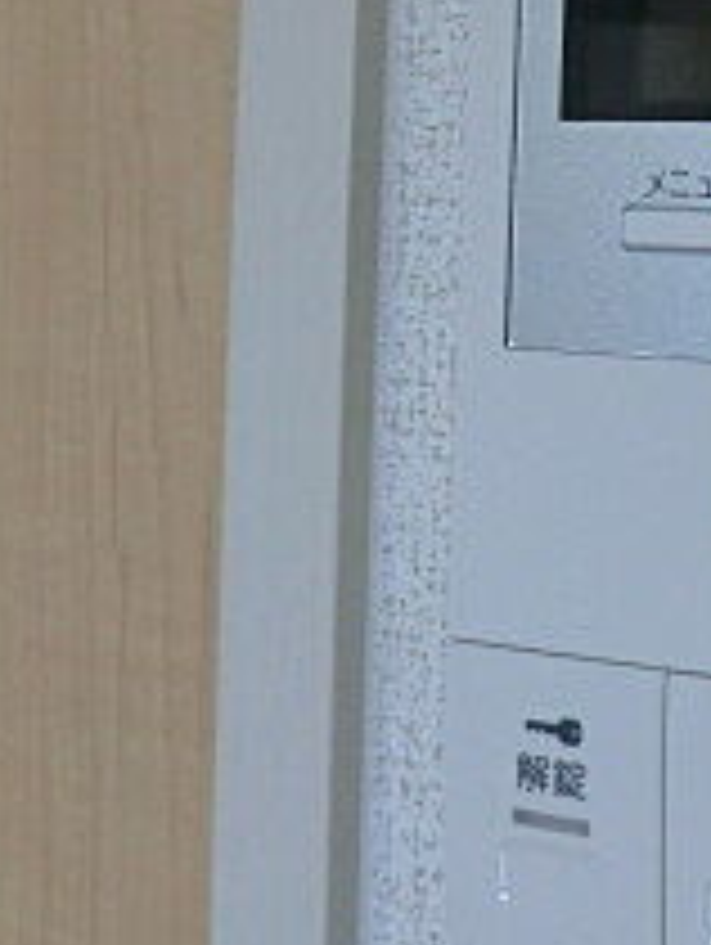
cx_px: 626
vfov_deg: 26.3
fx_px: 1995
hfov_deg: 19.9
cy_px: 225
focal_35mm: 73
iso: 200
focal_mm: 4.3
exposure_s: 1/60
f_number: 3.2
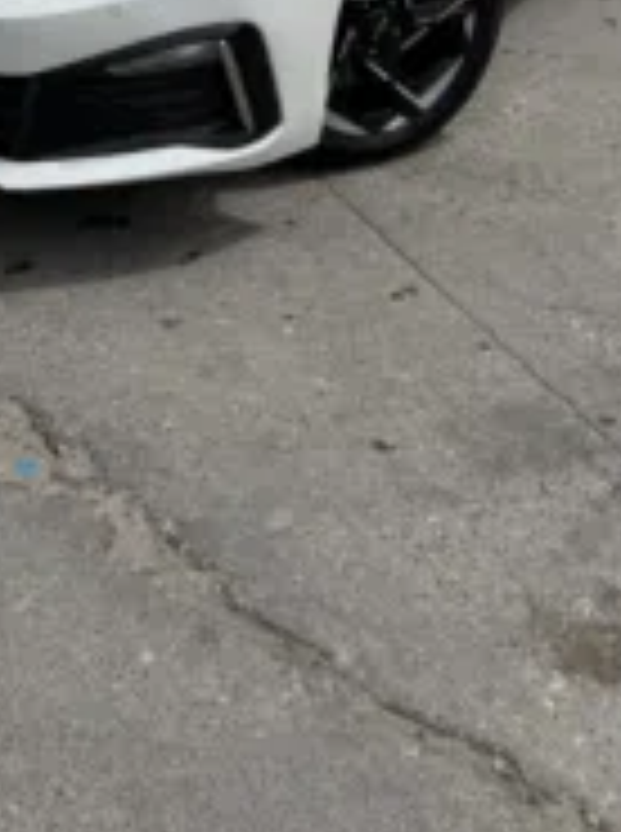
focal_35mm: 52
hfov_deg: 27.5
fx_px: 1248
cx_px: 140
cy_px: -18
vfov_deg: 33.4
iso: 80
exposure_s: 1/9091
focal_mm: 6.76
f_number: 1.78
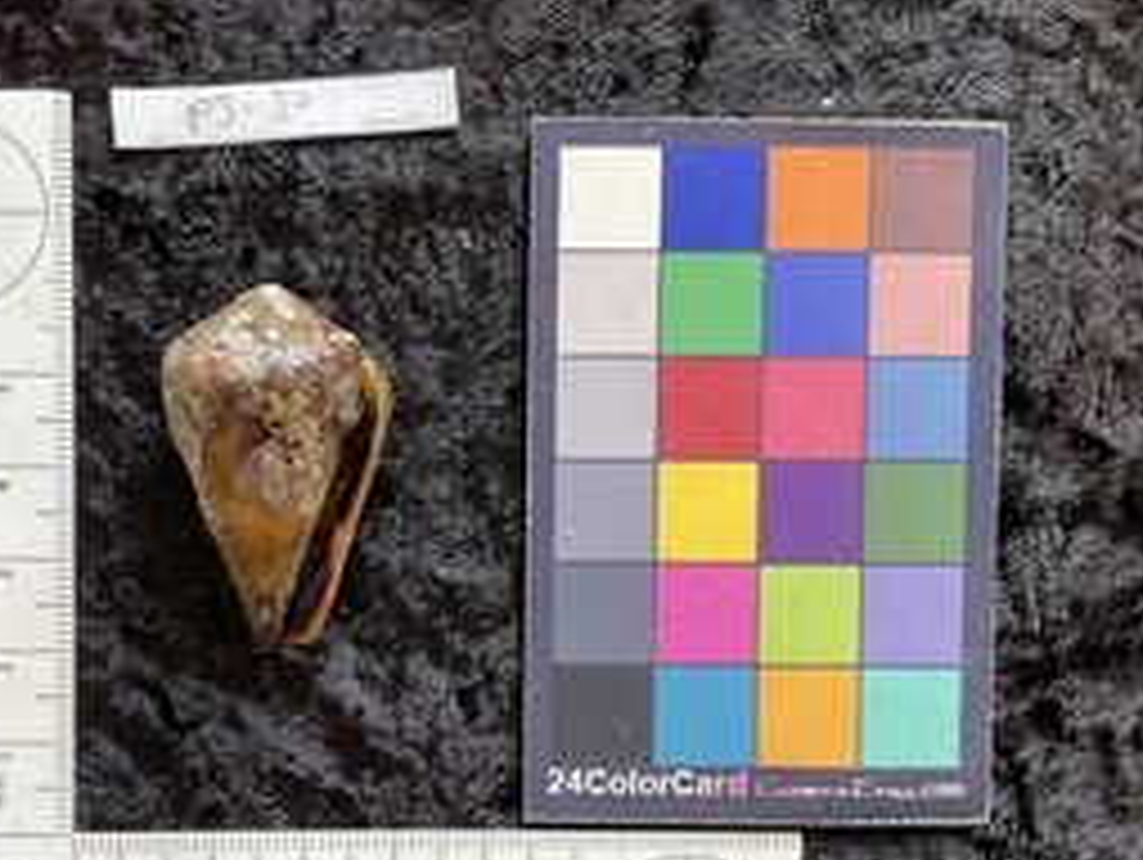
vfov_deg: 35.8
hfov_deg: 46.3
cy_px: 552
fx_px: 1322
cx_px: 428
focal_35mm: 40
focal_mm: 3
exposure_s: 1/60
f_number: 1.8
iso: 64
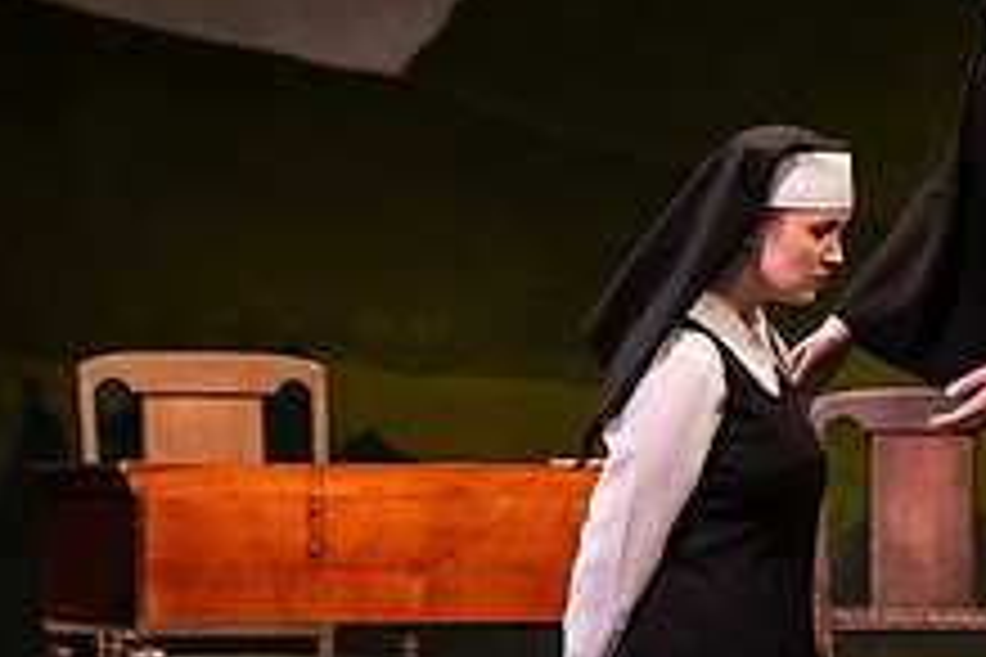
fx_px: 8408
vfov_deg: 4.5
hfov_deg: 6.7
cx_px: 896
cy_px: 349
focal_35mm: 307
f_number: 3.2
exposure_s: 1/200
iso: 5000
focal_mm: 116
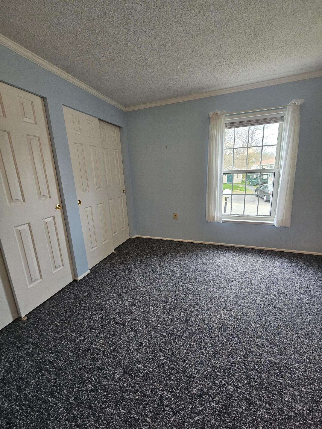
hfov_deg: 89.9
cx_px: 161
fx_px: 161
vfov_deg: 106.2
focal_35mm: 13
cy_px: 214
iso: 250
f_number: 2.2
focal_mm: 2.2
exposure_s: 1/60
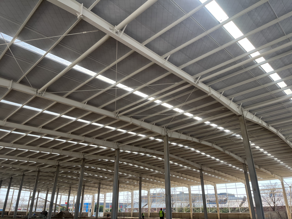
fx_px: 219
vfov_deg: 53.1
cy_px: 110
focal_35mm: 26
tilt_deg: +26.1
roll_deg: -0.6
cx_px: 146
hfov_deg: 67.3
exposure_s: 1/891
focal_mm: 5.1
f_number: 1.6
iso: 50
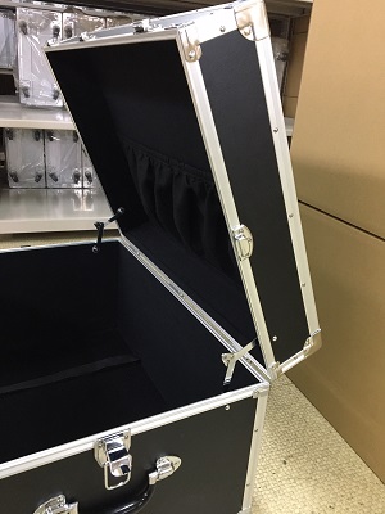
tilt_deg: -21.0
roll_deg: -2.8
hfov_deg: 48.2
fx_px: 430
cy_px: 257
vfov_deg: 61.7
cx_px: 192
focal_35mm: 29
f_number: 2.2
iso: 200
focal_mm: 4.15
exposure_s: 1/20
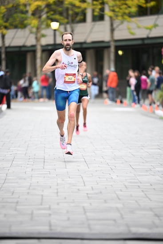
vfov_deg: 10.3
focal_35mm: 200
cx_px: 82
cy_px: 122
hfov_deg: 6.9
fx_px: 1357
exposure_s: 1/1000
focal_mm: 200
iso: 1600
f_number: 2.8
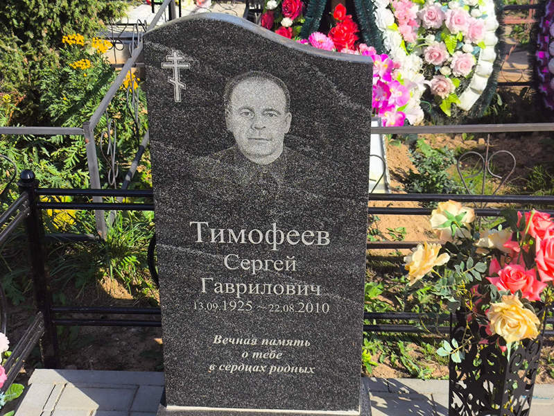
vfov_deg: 29.1
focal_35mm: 50
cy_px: 208
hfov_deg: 38.2
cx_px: 277
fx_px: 801
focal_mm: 4.71
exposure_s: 1/1622
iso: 50
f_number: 1.7
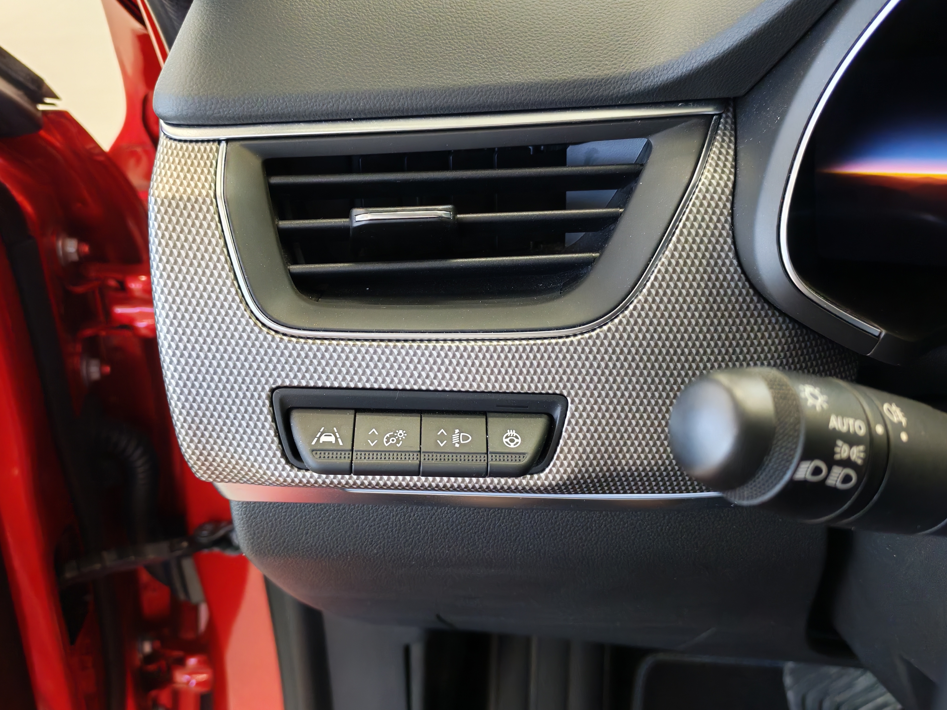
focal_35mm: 33
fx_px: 903
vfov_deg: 42.9
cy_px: 355
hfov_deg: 55.4
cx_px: 474
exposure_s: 1/100
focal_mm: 6.12
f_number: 1.9
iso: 592
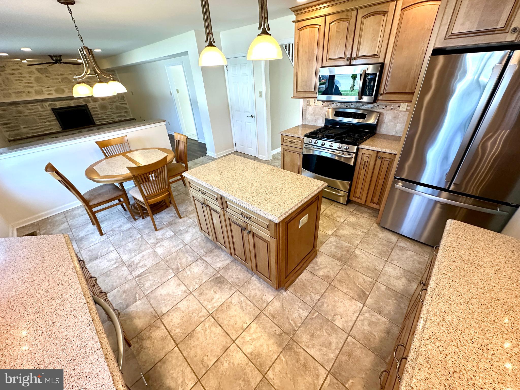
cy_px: 195
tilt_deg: -29.1
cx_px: 260
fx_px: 210
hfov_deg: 102.1
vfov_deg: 85.7
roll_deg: +3.7
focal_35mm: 14
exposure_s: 1/120
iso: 200
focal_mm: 2.22
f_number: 2.2
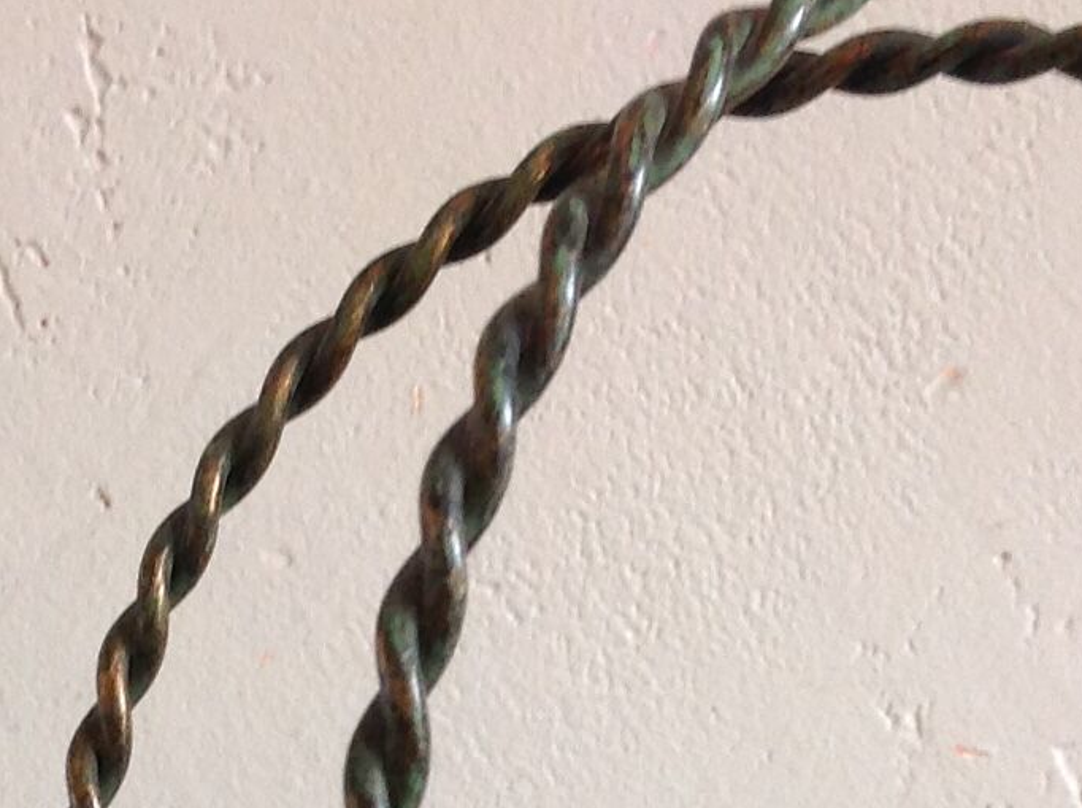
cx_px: 252
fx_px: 4150
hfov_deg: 14.8
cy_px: 1202
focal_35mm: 133
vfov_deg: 10.7
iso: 80
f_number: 2.4
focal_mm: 4.28
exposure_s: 1/15
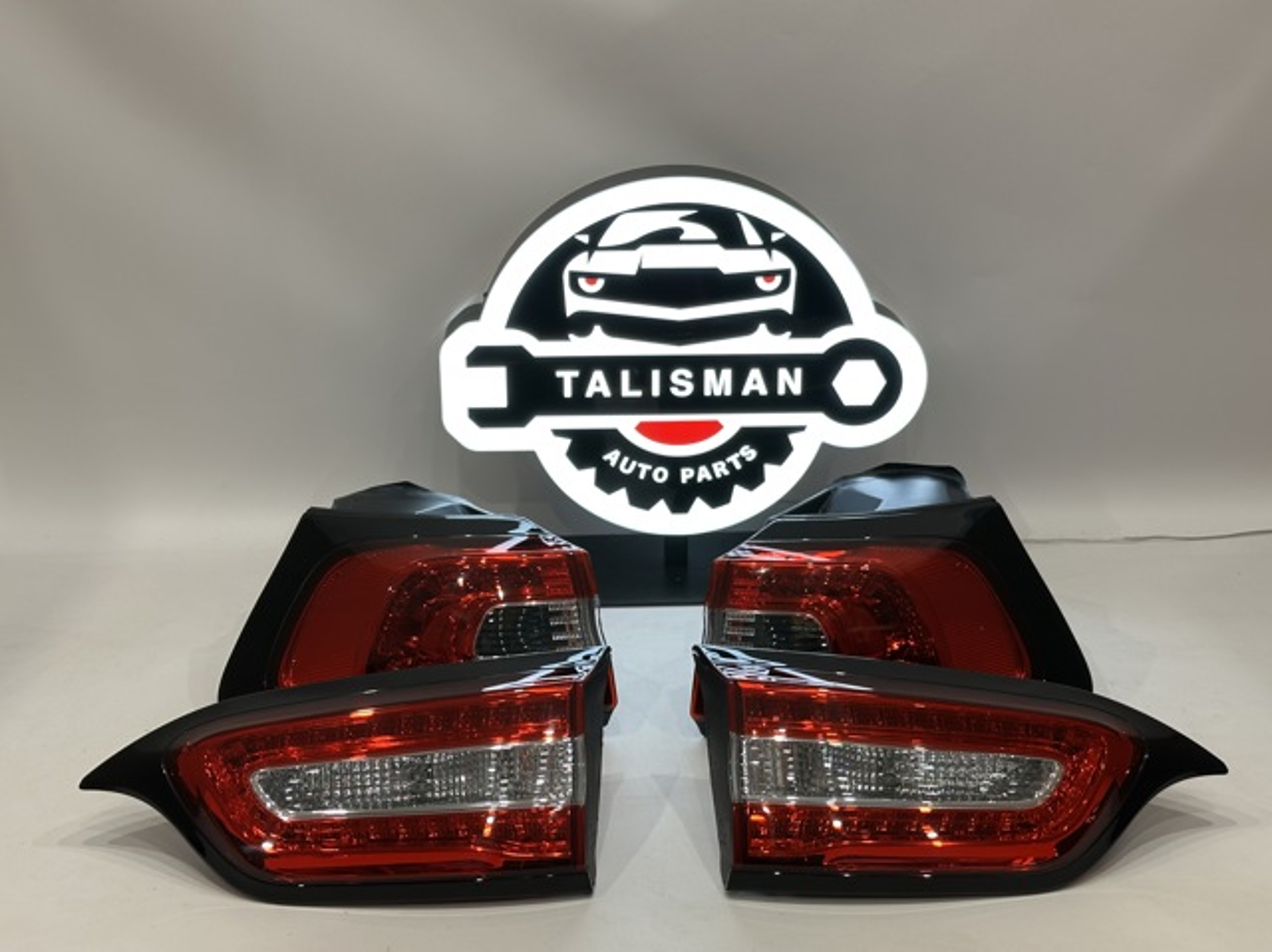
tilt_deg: -18.8
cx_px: 636
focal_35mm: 48
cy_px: 476
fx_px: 1762
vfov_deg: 30.2
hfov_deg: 39.7
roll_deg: +1.3
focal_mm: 6.86
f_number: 1.78
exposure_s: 1/50
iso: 50
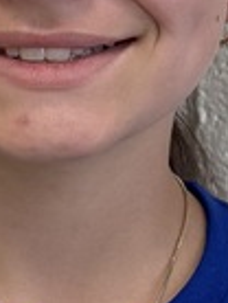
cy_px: 261
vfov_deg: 11.0
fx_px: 1558
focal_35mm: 178
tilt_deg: -7.1
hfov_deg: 8.4
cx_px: 79
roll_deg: +1.0
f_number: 1.78
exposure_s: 1/77
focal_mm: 6.76
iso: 200
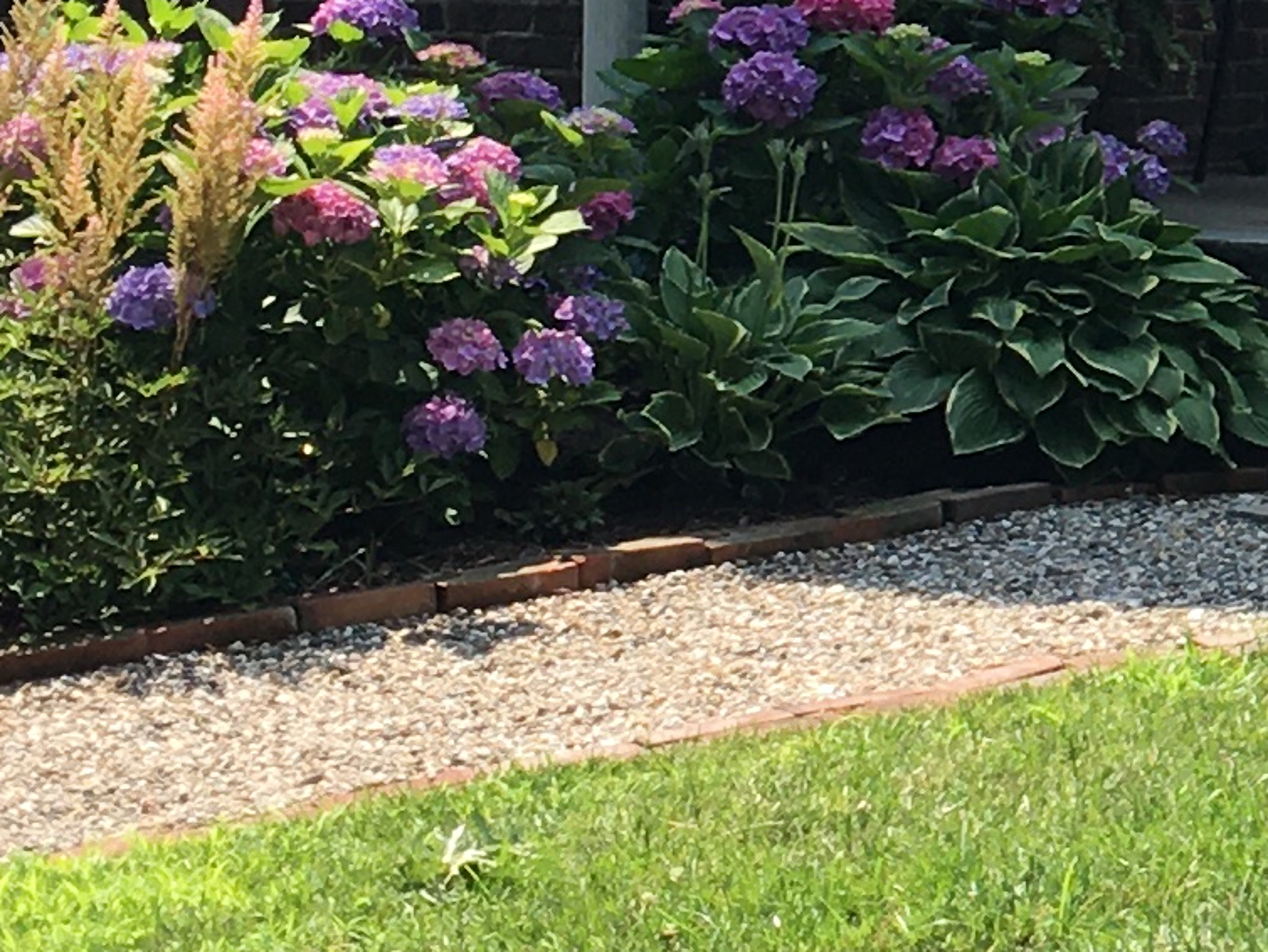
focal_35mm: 155
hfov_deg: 11.8
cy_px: -99
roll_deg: -1.0
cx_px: 2297
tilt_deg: +1.0
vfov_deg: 9.5
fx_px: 5680
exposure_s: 1/519
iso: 25
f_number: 2.2
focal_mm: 4.15
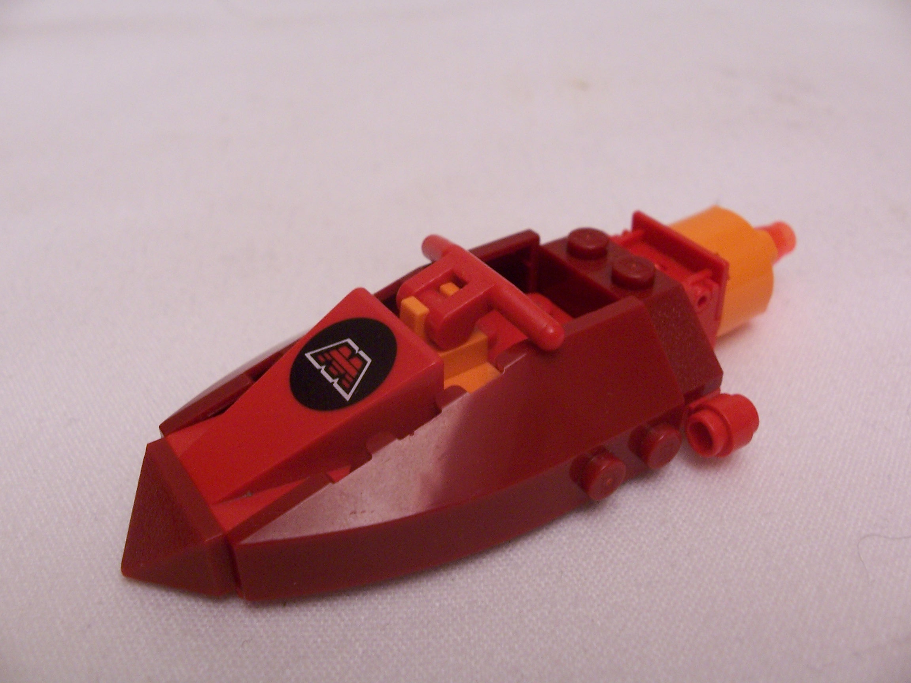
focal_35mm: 35
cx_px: 456
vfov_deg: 40.7
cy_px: 342
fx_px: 921
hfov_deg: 52.6
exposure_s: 1/15
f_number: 2.8
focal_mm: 6
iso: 140
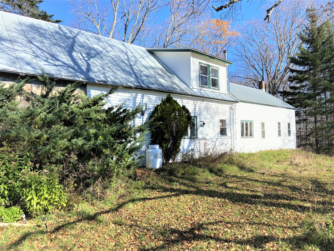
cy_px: 126
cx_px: 167
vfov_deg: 53.1
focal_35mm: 26
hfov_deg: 67.3
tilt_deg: +1.2
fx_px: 251
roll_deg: +1.5
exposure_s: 1/1996
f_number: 1.8
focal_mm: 4.25
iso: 32
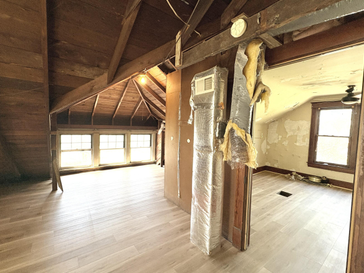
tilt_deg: -3.2
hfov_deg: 94.4
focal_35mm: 16
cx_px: 173
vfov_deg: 78.1
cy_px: 136
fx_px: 168
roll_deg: -1.9
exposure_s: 1/63
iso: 200
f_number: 2.2
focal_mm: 2.22
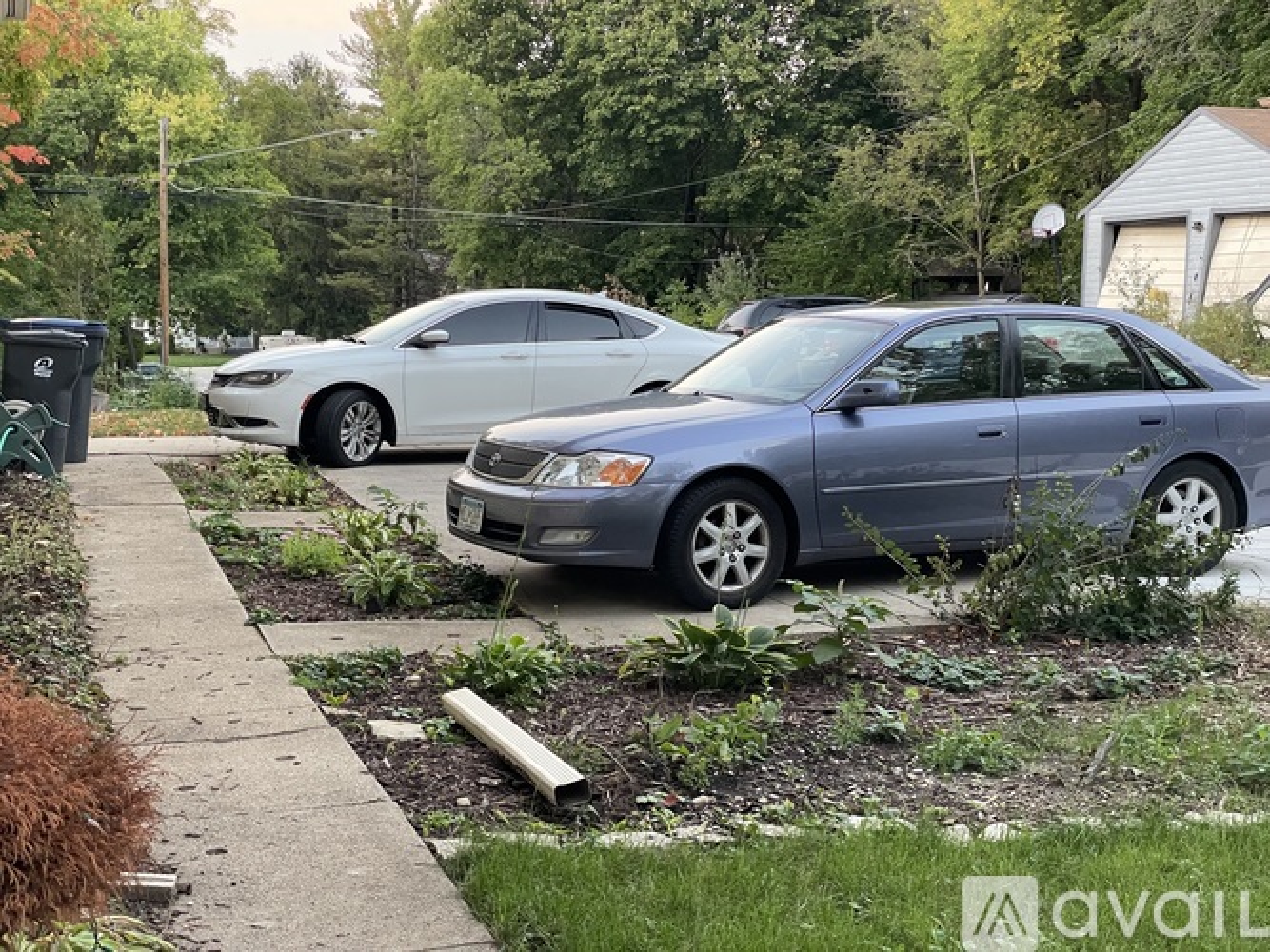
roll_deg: +0.8
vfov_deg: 28.0
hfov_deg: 36.8
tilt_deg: -5.1
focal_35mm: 52
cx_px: 635
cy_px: 476
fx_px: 1907
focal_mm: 6
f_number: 2
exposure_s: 1/60
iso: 250
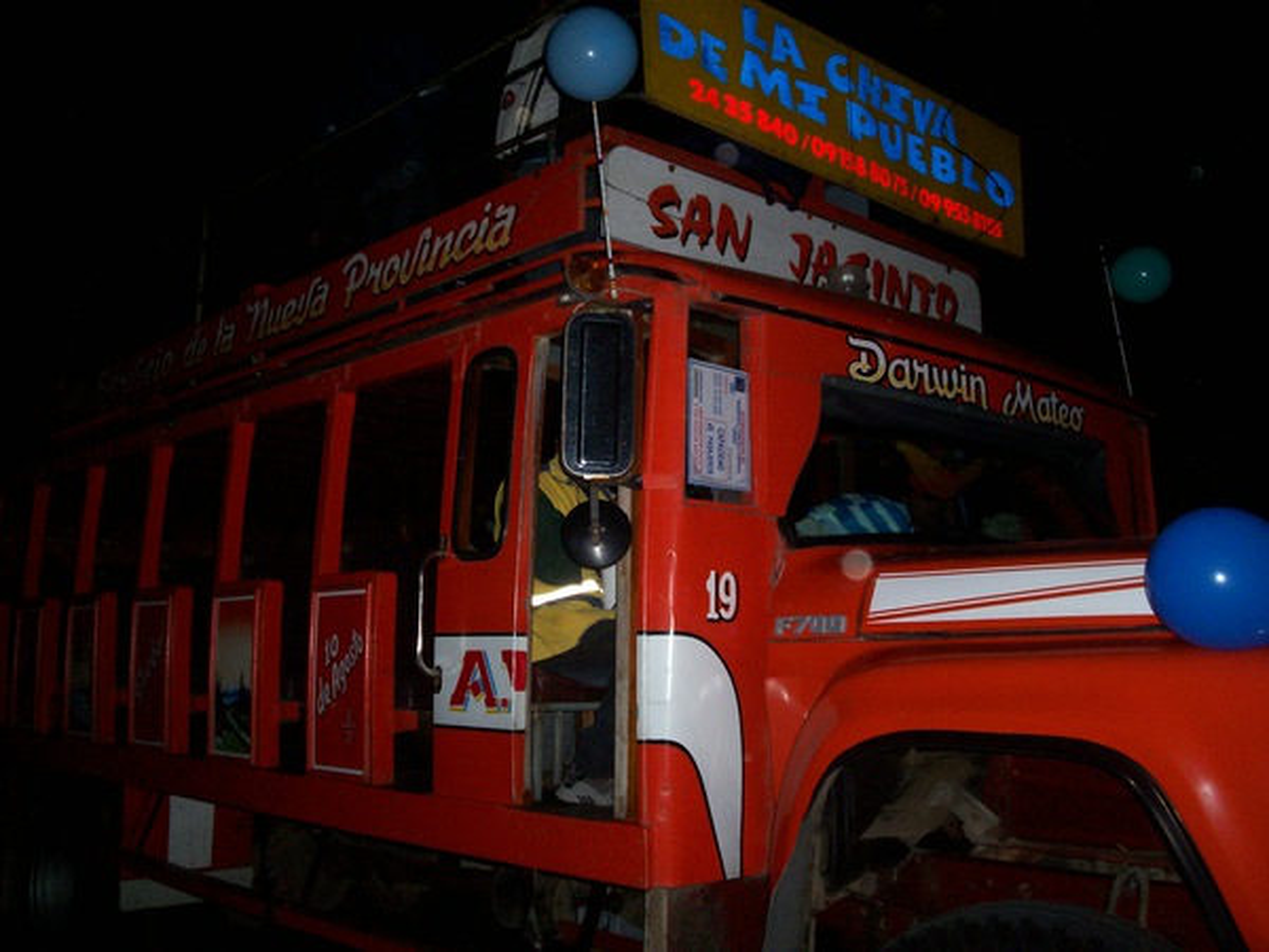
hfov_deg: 51.4
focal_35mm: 36
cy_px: 476
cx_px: 634
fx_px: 1320
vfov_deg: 39.7
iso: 140
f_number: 4.5
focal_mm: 5.9
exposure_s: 1/64
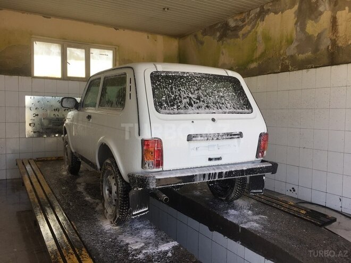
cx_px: 176
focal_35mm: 29
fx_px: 294
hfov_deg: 61.7
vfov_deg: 48.2
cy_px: 132
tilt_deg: -4.2
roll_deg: -0.5
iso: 32
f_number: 2.2
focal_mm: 4.15
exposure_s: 1/297
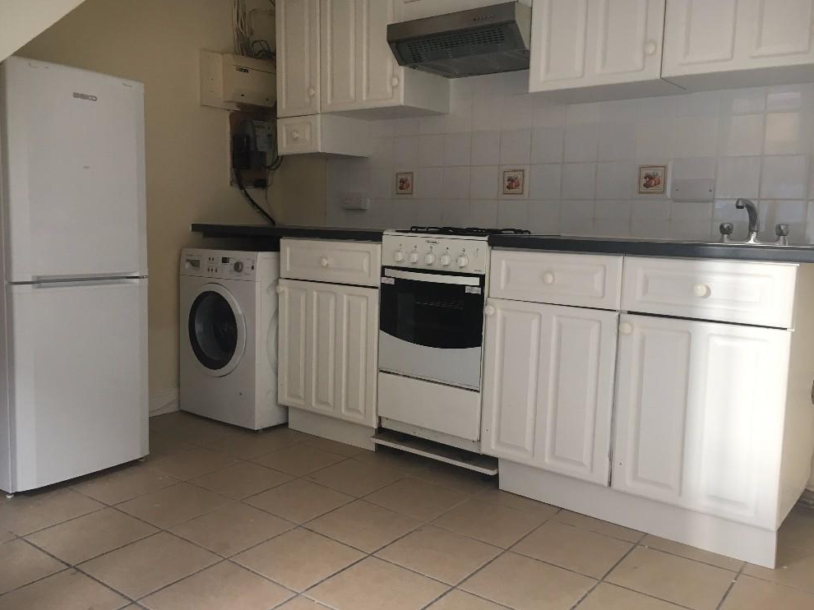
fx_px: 705
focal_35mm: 30
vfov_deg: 46.8
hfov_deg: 60.0
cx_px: 399
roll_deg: -0.5
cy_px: 296
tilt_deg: -6.3
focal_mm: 4.15
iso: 80
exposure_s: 1/33
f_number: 2.2
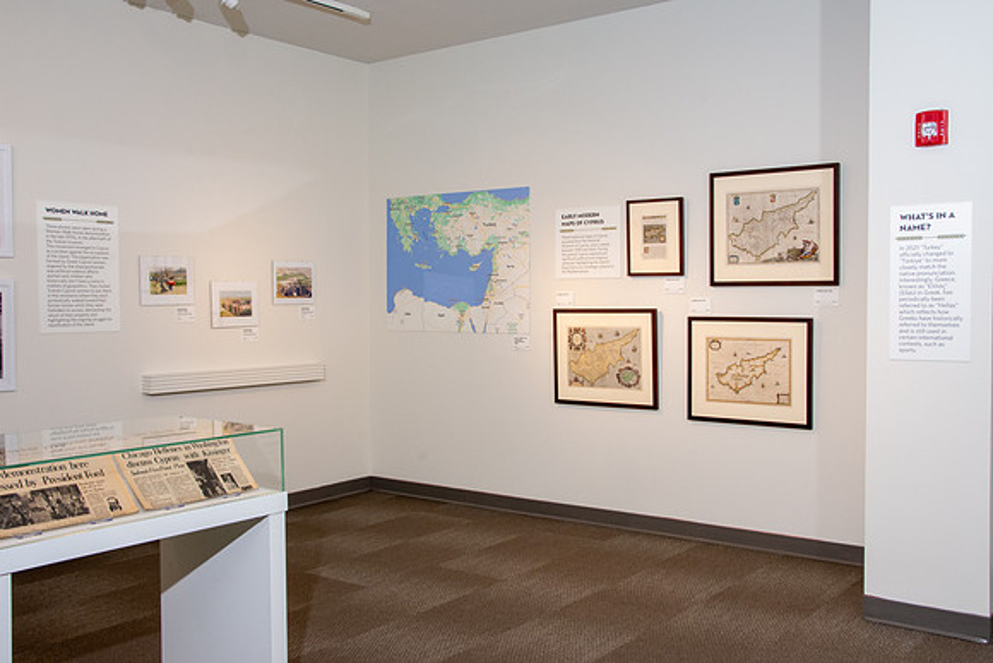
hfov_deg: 52.1
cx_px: 496
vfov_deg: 36.2
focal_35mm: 37
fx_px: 1015
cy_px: 332
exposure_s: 1/30
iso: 1000
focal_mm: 24
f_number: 13
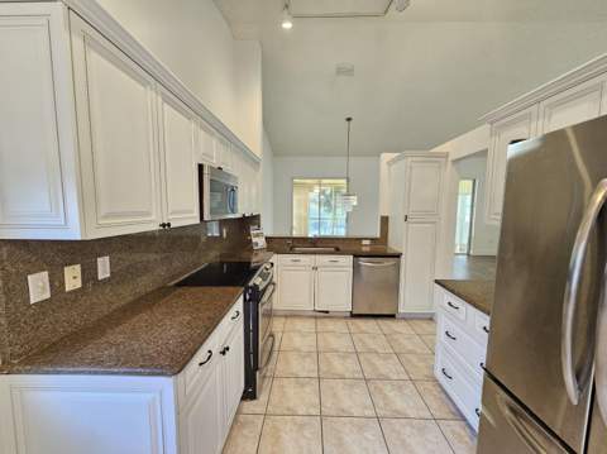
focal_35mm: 13
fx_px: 228
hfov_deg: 106.2
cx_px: 304
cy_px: 227
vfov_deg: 89.8
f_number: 2.2
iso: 320
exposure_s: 1/40
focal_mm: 2.2
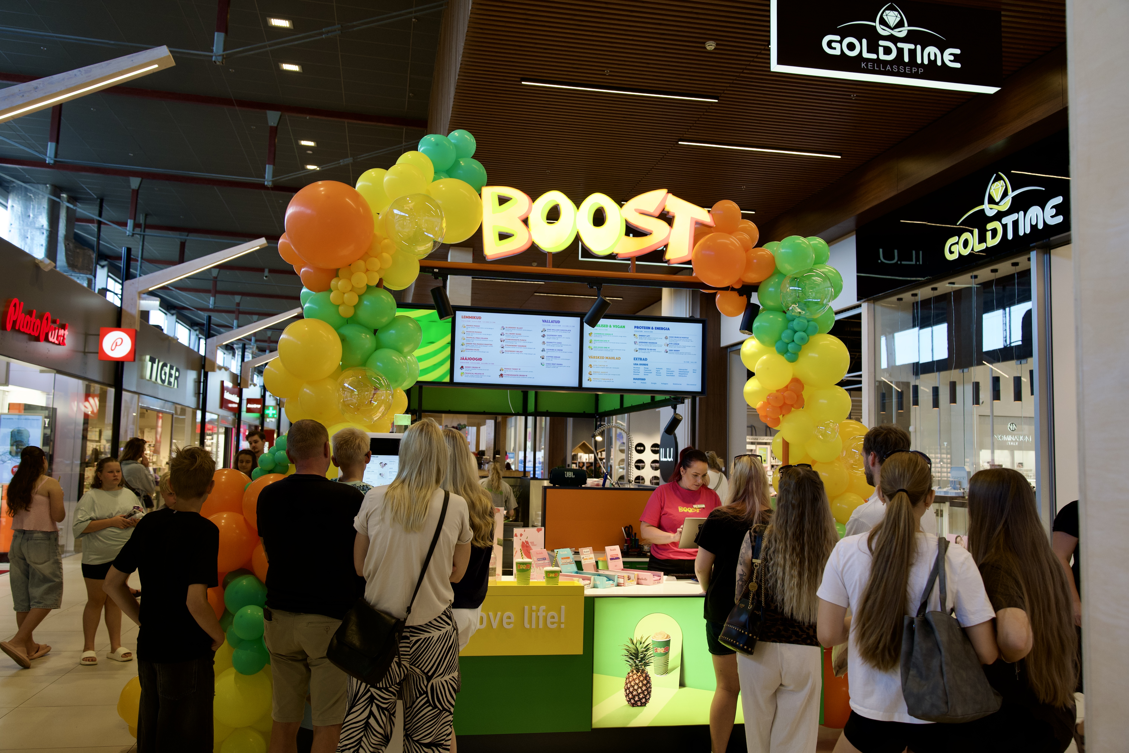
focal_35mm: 30
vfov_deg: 43.6
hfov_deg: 61.9
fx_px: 941
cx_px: 564
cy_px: 376
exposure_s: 1/160
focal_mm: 30
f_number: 4
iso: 400
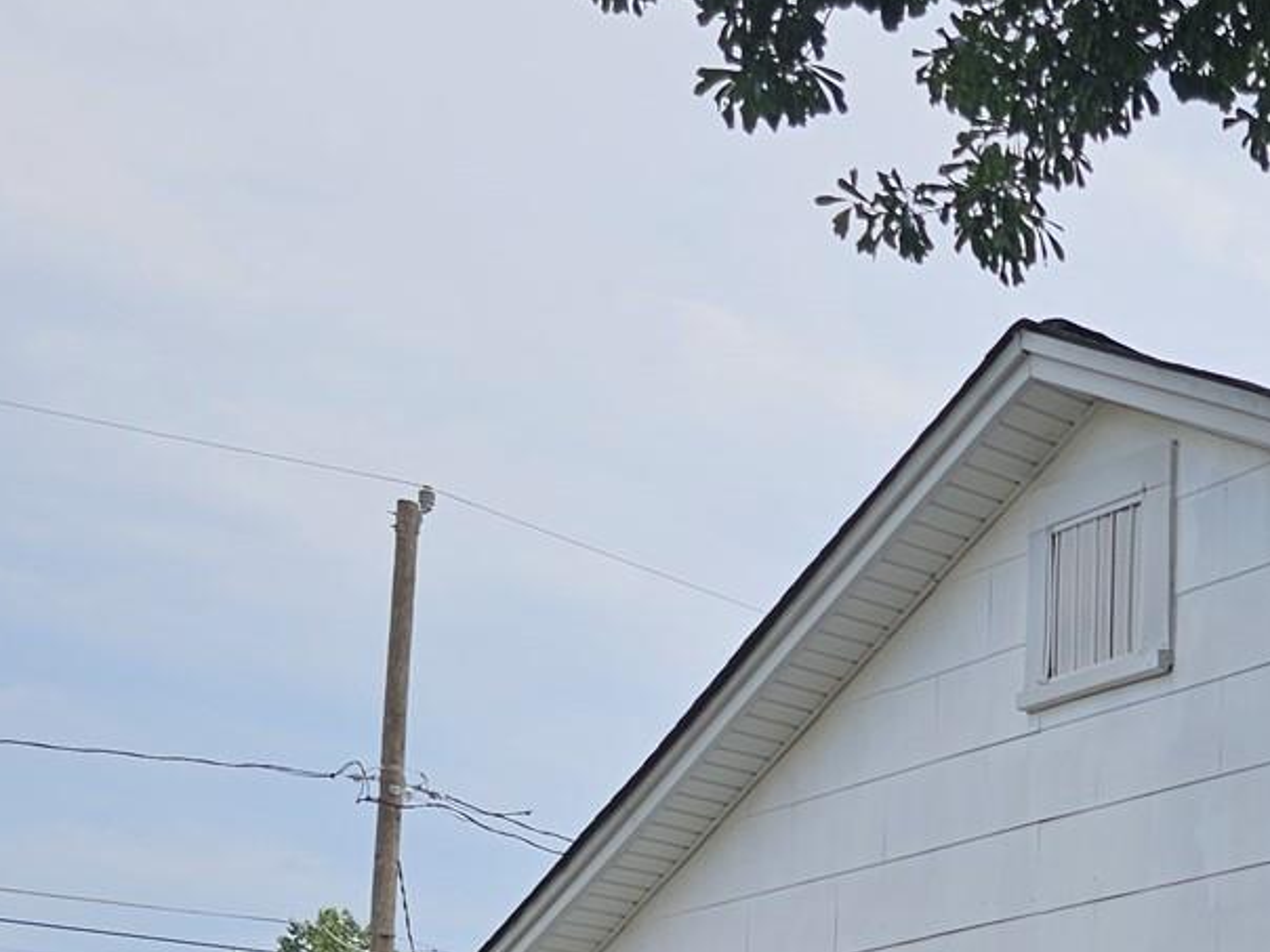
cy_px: 1456
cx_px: 2002
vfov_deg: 17.0
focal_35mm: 78
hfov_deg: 20.6
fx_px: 2862
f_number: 1.7
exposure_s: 1/296
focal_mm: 6.3
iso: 10
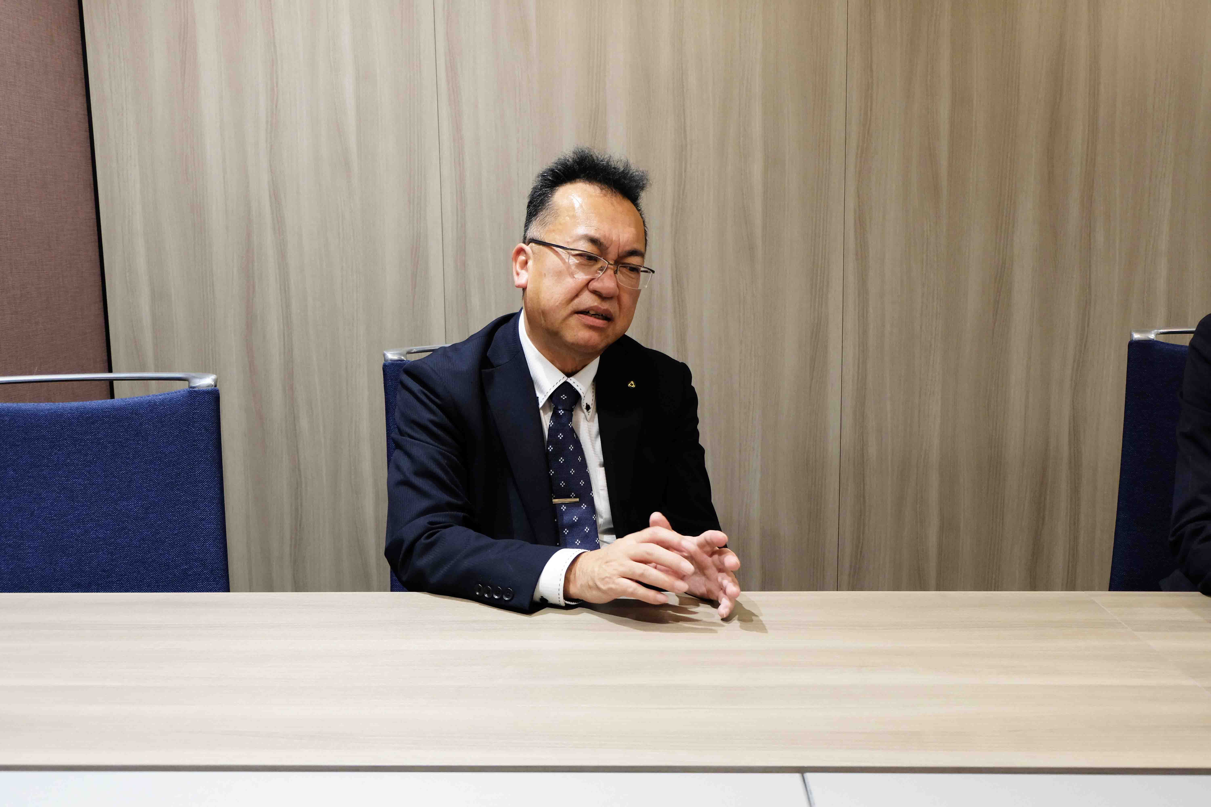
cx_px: 606
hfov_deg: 57.2
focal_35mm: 33
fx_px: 1110
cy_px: 404
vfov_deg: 40.0
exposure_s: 1/60
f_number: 4
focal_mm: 22.2
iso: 1000
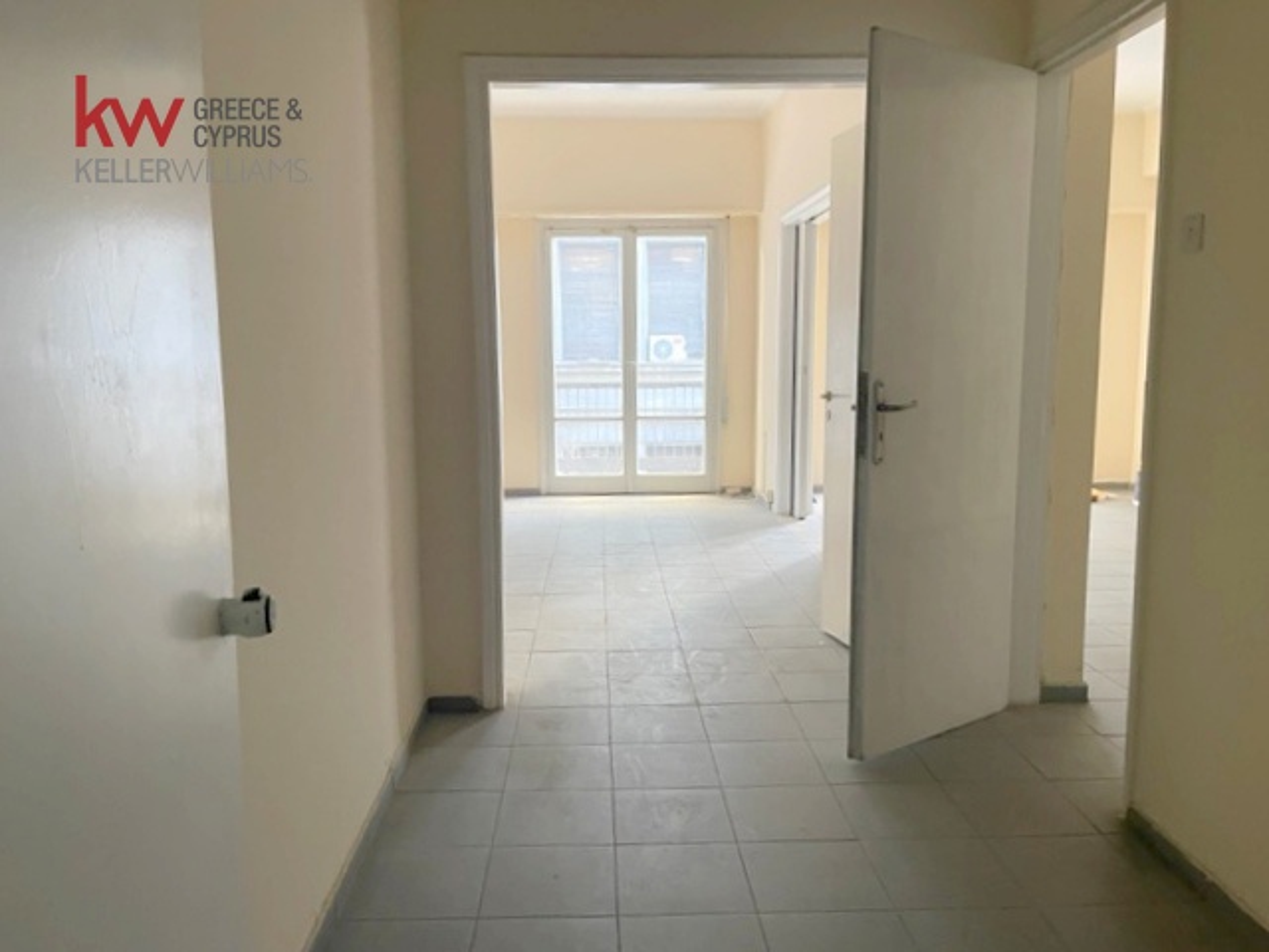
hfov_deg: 67.3
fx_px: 953
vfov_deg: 53.1
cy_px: 476
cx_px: 634
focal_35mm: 26
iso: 500
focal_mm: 5.1
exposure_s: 1/60
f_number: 1.6
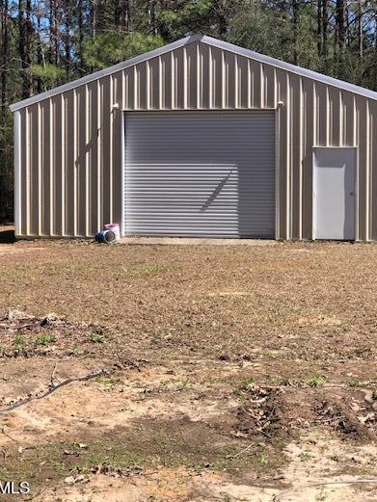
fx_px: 1016
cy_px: 205
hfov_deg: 21.0
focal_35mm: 70
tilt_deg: -1.4
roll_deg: -0.4
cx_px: 185
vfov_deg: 27.7
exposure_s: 1/510
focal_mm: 6.6
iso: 20
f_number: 2.8
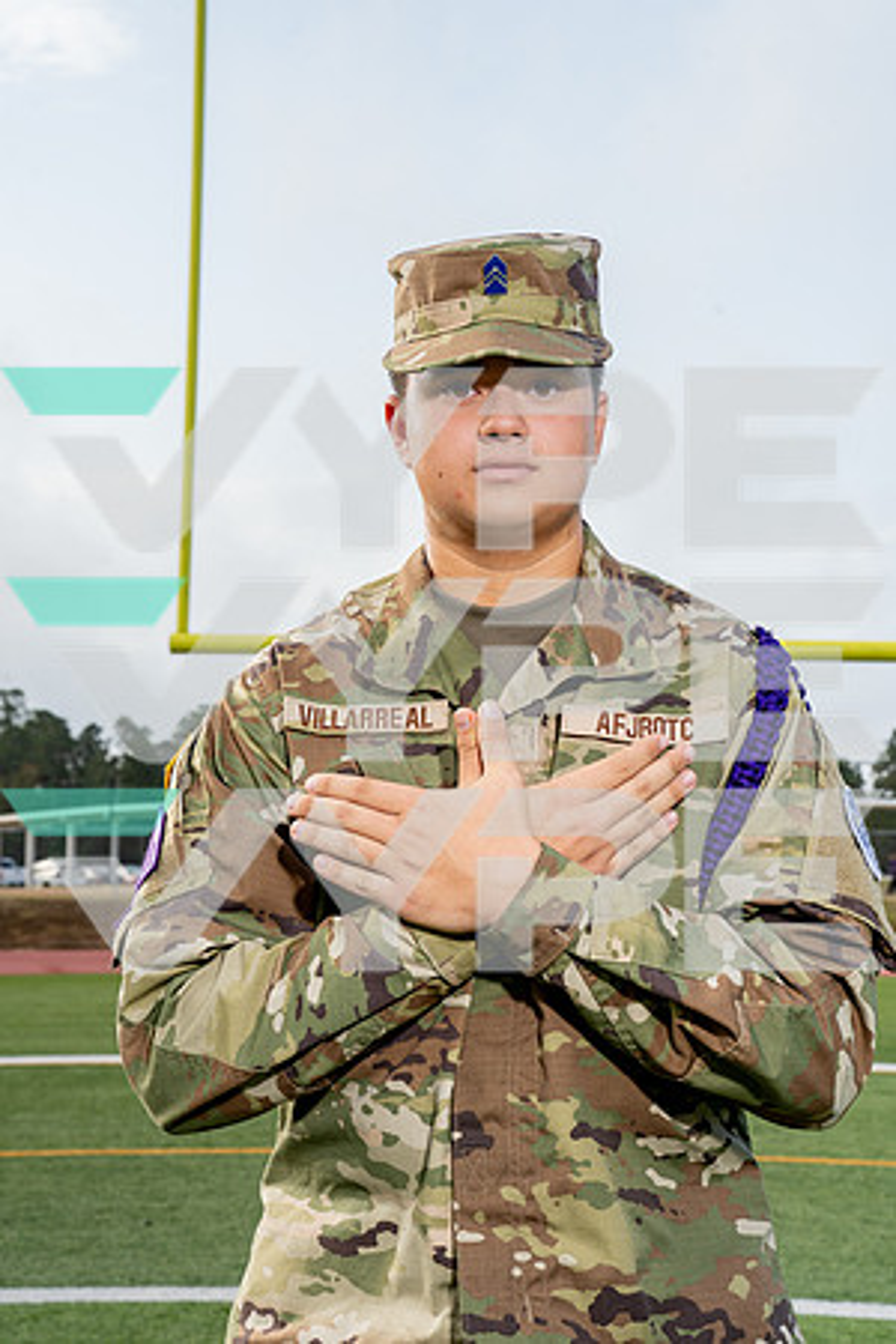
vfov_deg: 33.4
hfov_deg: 22.6
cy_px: 672
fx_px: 2240
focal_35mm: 60
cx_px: 448
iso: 320
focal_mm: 60
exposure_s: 1/250
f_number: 10
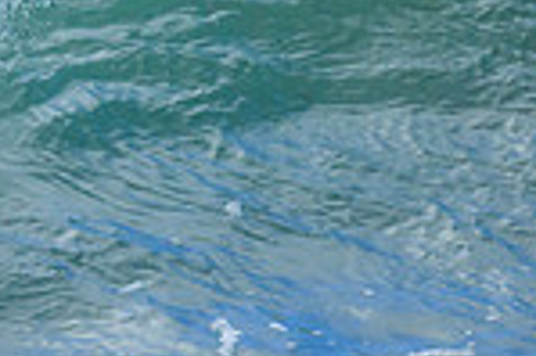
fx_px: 58077
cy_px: 75
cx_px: -234
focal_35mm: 3905
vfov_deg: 0.4
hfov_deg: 0.5
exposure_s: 1/2000
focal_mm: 800
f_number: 6.3
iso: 560
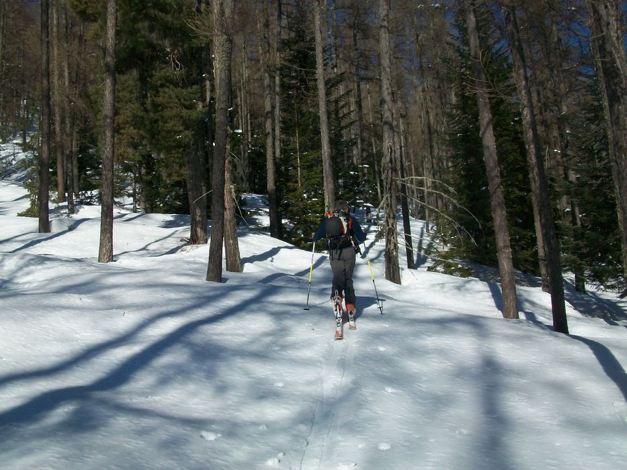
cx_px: 314
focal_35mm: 34
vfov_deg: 41.8
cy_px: 235
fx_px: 616
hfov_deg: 54.0
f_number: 5.5
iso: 80
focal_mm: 5.7
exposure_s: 1/800
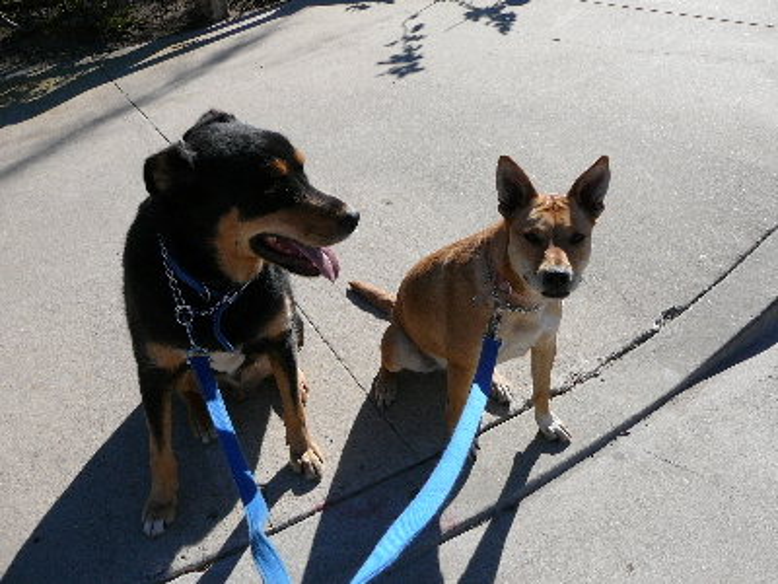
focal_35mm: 35
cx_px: 389
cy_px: 292
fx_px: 787
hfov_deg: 52.6
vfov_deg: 40.7
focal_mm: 5.2
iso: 100
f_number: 5
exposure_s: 1/640
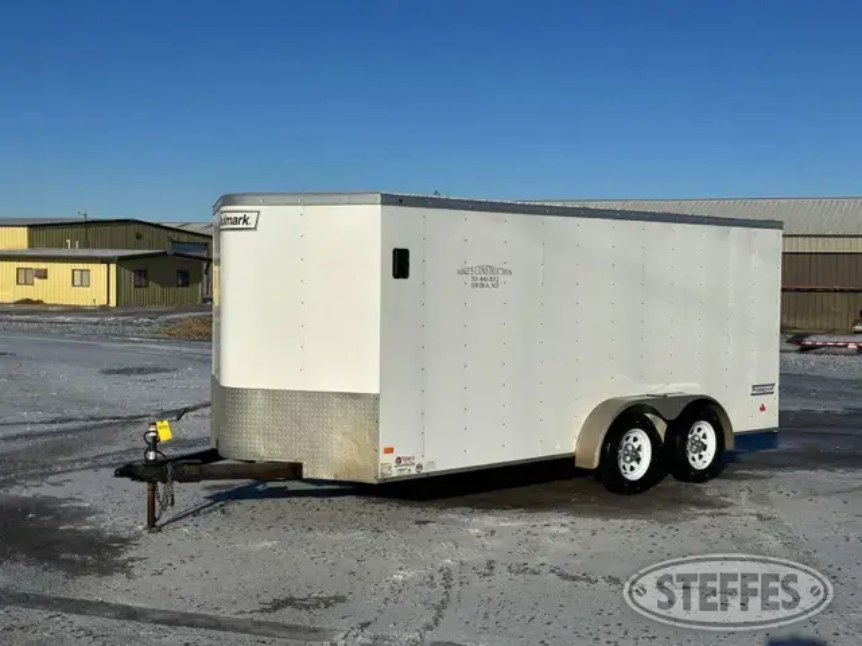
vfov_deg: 30.3
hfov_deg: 39.7
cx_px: 431
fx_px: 1195
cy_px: 323
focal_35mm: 48
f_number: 1.78
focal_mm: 6.86
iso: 64
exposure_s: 1/13699
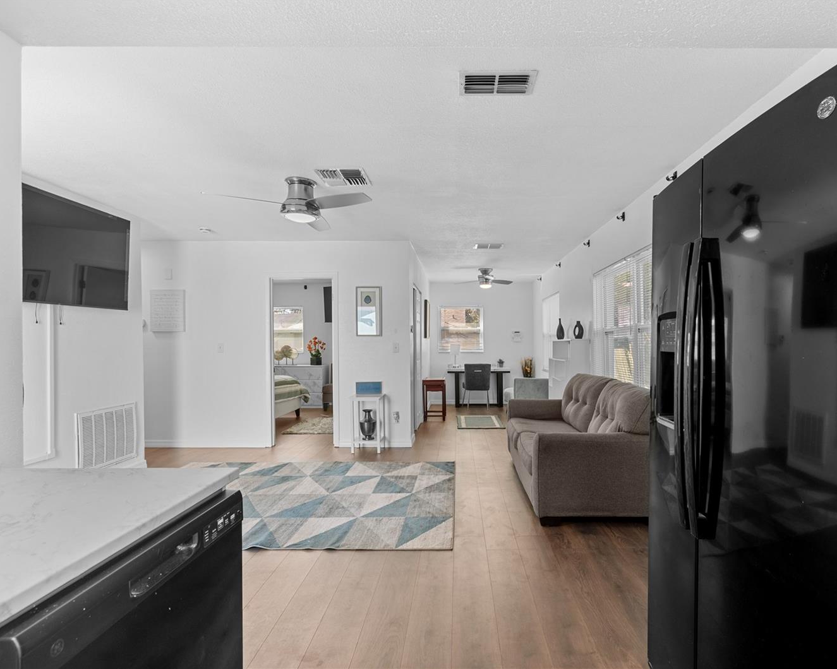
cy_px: 333
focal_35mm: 17
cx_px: 461
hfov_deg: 89.4
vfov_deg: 77.0
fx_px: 421
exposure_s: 1/1.67
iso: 100
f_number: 7.1
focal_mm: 10
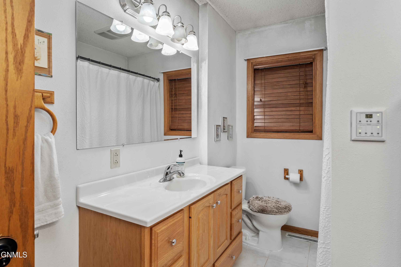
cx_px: 200
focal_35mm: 19
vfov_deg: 63.5
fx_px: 216
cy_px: 134
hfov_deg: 85.7
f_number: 8
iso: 500
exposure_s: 1/3
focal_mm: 19.4
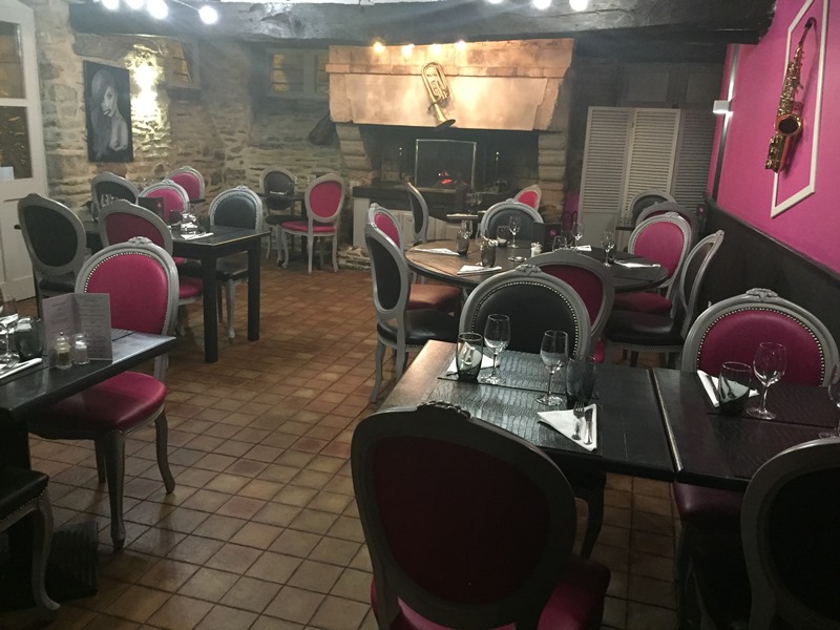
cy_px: 315
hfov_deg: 61.7
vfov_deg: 48.2
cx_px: 420
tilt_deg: -15.2
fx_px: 704
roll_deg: -2.6
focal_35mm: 29
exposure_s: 1/17
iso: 320
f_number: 2.2
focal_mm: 4.15
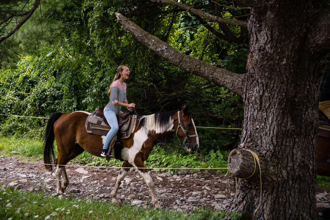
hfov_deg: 43.6
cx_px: 165
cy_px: 110
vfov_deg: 29.9
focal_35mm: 45
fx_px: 412
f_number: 2.8
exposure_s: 1/800
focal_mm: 45
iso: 400
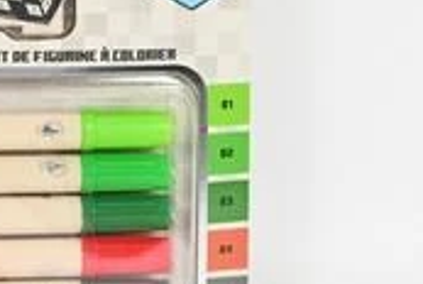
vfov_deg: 7.3
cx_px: -56
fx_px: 2201
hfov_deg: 10.8
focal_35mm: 187
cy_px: -130
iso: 500
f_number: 4.8
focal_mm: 30
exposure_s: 1/125
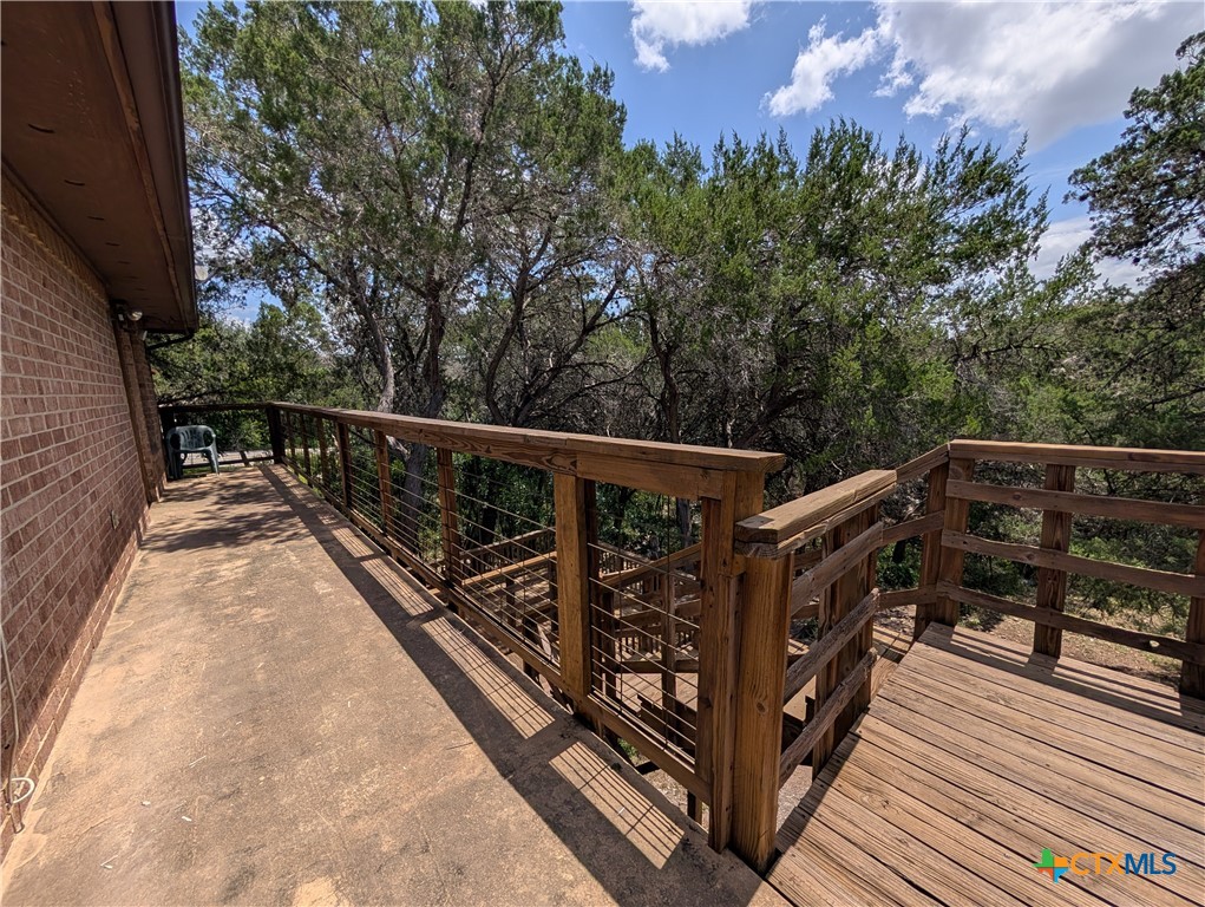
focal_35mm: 12
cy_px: 454
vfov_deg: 94.6
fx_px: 418
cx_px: 602
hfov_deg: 110.5
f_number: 1.7
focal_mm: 2.02
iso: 49
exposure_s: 1/4505
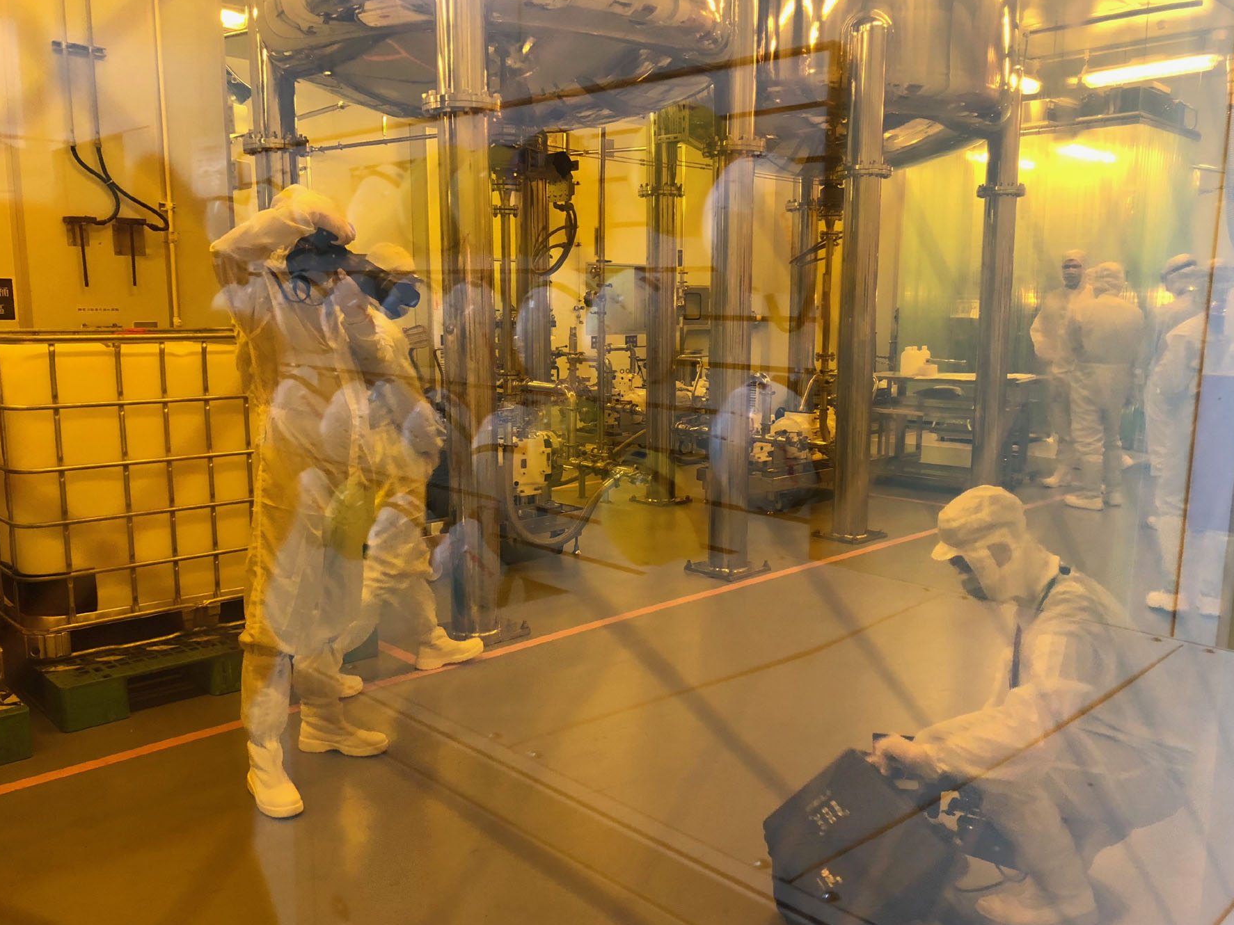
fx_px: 1070
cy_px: 487
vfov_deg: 46.8
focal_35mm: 30
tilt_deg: -10.2
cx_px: 642
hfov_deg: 59.9
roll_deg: -0.4
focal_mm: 3.99
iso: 64
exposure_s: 1/15
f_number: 1.8
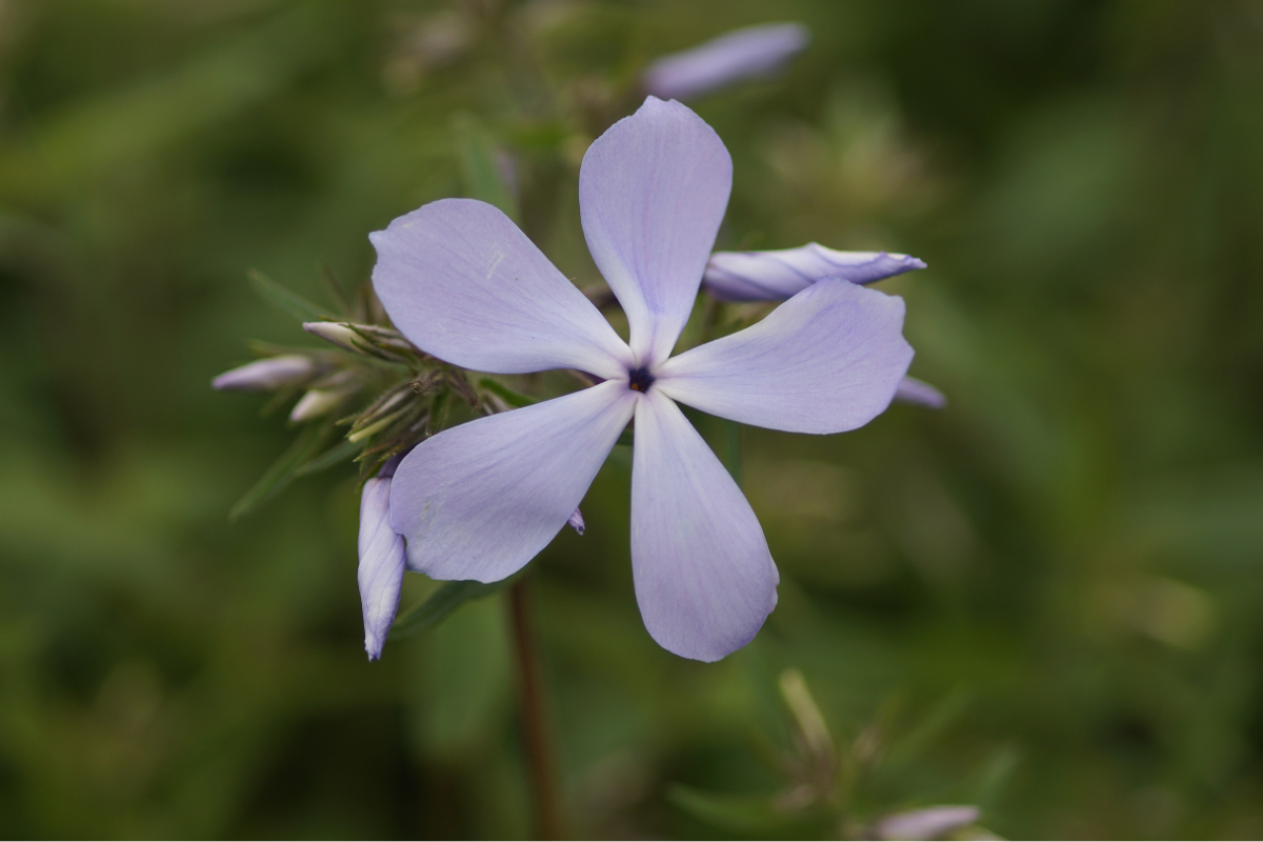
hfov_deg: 13.7
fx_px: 5262
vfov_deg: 9.1
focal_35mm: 150
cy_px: 421
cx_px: 632
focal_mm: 100
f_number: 2.8
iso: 100
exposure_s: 1/320
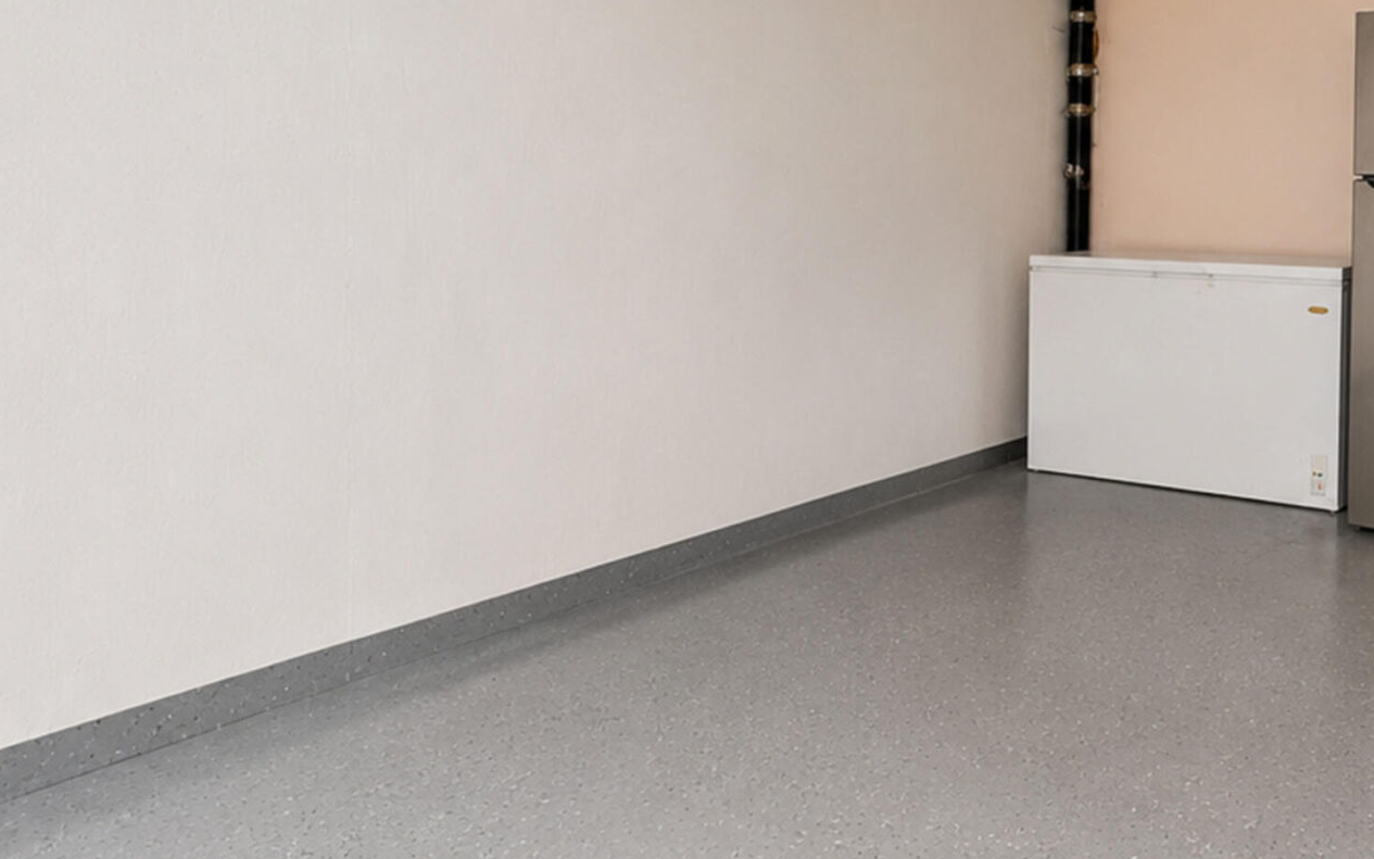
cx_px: 1134
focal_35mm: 34
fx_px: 1275
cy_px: 167
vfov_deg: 36.0
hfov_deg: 52.3
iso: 64
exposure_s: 1/15
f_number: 4
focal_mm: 16.5
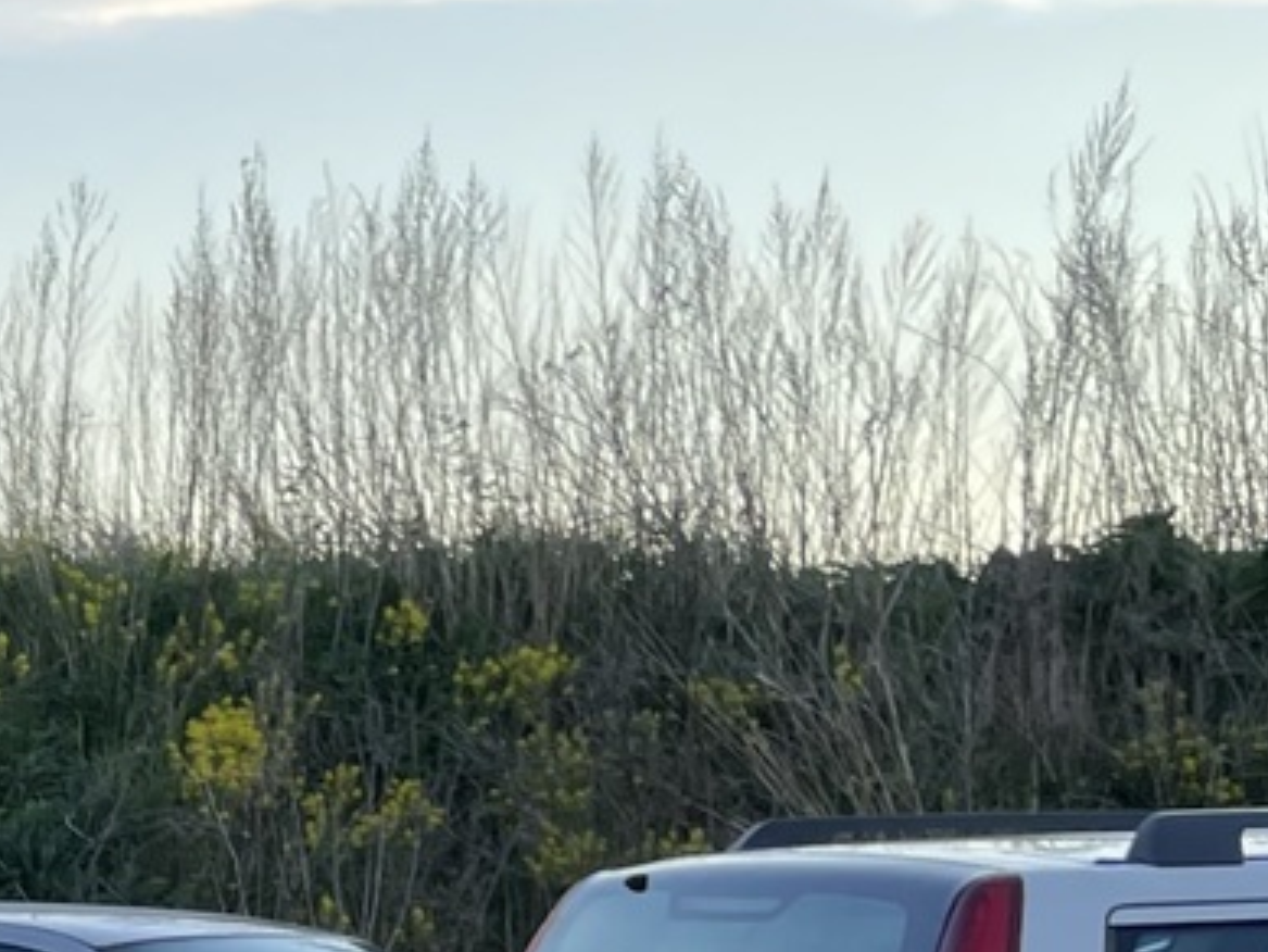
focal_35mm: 107
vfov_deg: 13.3
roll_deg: -0.3
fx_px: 3921
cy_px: 1304
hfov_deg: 14.8
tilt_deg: -7.1
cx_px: -1327
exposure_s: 1/744
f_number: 1.6
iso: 32
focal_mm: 4.2
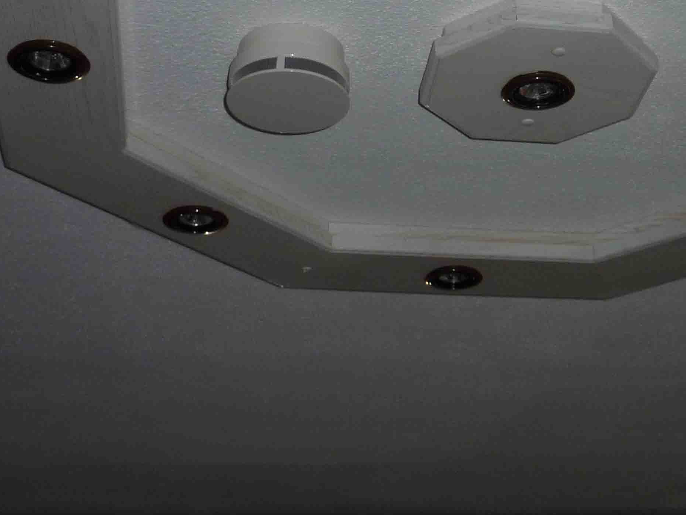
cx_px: 515
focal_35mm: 63
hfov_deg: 30.2
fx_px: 1249
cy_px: 21
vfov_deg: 22.5
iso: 100
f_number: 3.5
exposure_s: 1/60
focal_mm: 5.3
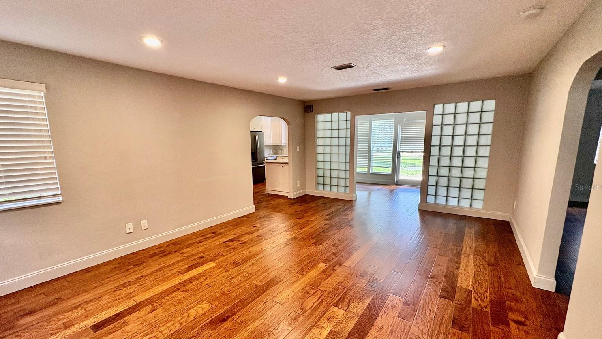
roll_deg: +0.6
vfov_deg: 66.9
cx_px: 296
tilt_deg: -9.3
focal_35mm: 16
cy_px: 187
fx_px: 255
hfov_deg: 99.4
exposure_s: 1/120
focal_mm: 2.22
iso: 250
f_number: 2.2
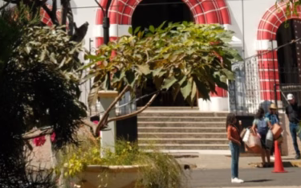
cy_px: -169
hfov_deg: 23.1
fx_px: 730
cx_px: 83
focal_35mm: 89
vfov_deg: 13.0
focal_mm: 21.4
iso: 250
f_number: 10
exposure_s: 1/280
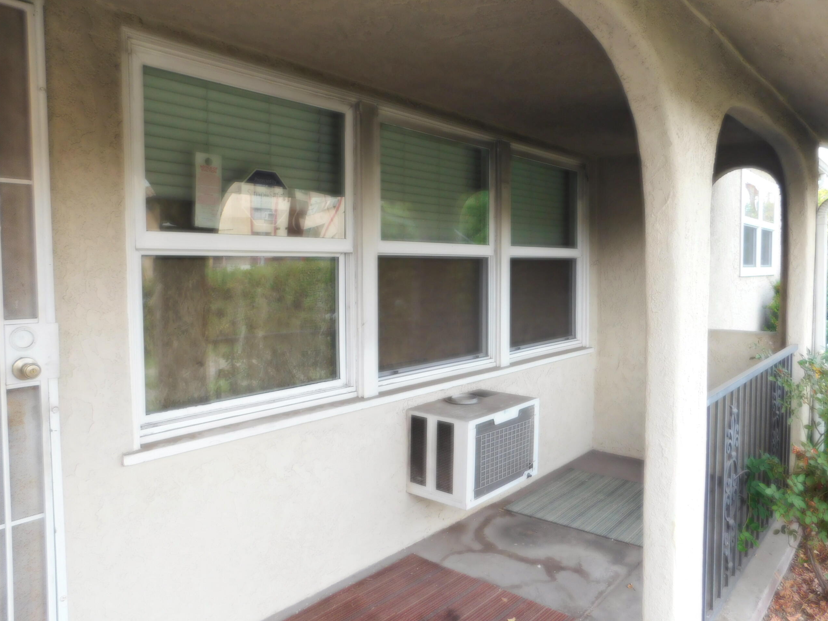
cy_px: 301
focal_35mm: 27
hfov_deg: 65.1
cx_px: 461
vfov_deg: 51.3
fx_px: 646
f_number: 3
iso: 125
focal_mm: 4
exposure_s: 1/125
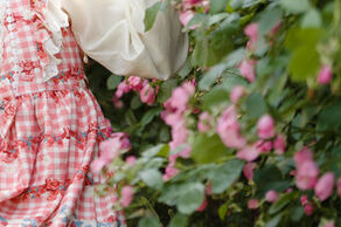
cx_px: -266
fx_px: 2895
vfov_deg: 4.5
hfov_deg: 6.6
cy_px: 9
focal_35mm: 306
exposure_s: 1/4000
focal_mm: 85
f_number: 1.4
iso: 100
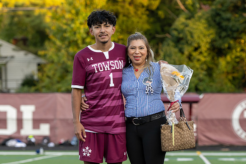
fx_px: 1154
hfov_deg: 12.2
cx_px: 153
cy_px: 120
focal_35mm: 169
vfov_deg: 8.1
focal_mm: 112
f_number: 3.5
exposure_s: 1/400
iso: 720
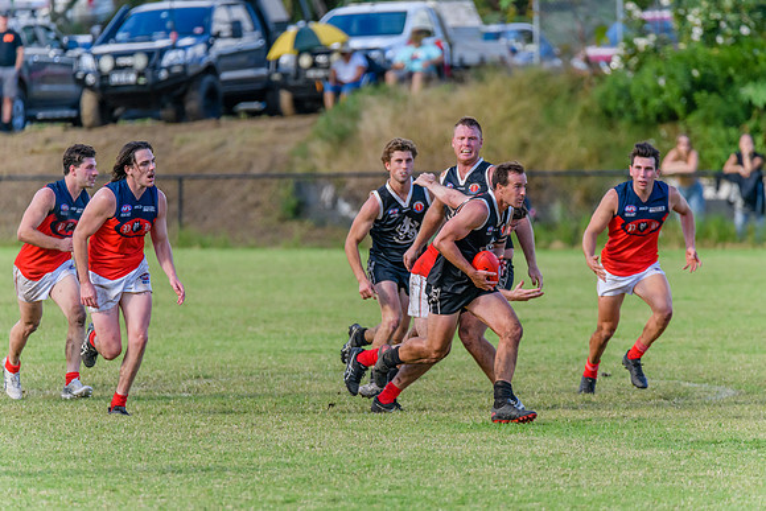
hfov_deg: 4.2
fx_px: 10488
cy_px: 244
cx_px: 410
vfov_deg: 2.8
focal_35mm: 493
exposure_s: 1/2000
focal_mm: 450
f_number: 6
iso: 2200
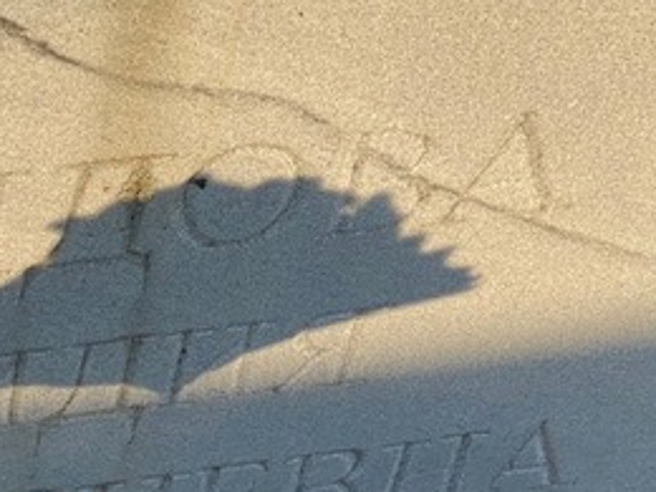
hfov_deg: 12.2
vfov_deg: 9.2
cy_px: 434
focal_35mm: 160
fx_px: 3032
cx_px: 43
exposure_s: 1/826
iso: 20
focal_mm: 6
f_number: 2
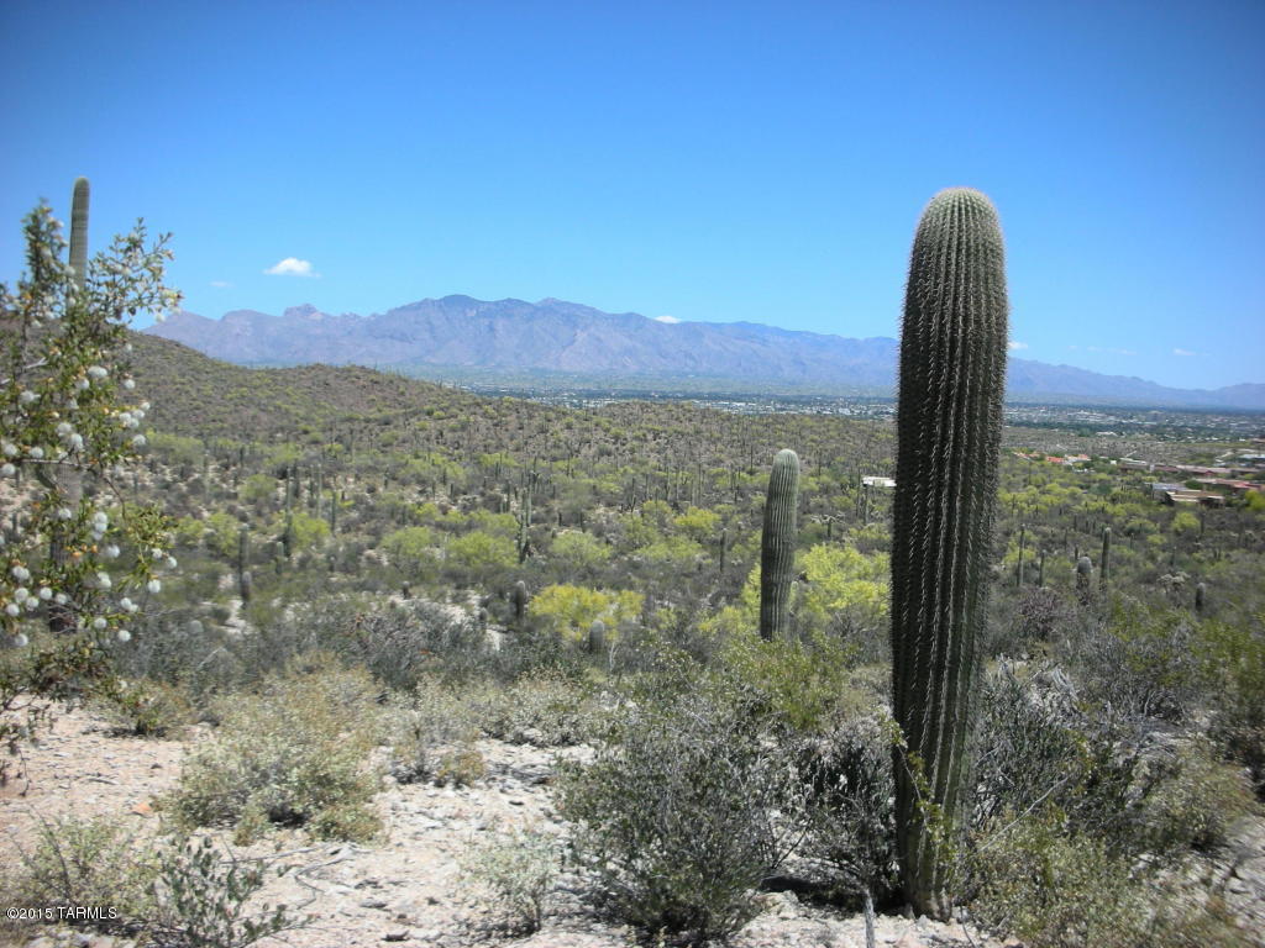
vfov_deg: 40.7
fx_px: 1279
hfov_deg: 52.6
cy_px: 474
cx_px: 632
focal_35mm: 35
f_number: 8.5
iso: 50
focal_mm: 5.8
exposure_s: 1/102
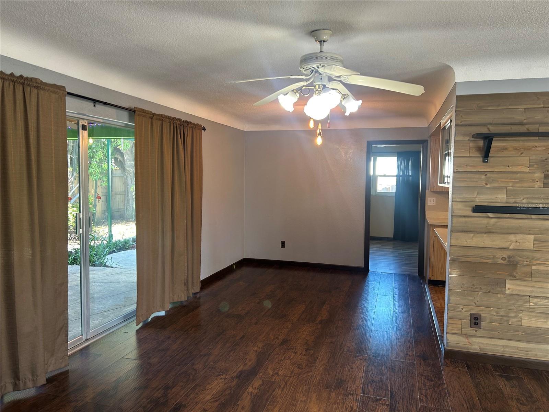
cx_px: 274
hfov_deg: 67.3
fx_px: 412
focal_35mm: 26
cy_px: 206
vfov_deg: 53.1
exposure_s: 1/60
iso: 64
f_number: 1.5
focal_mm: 5.7
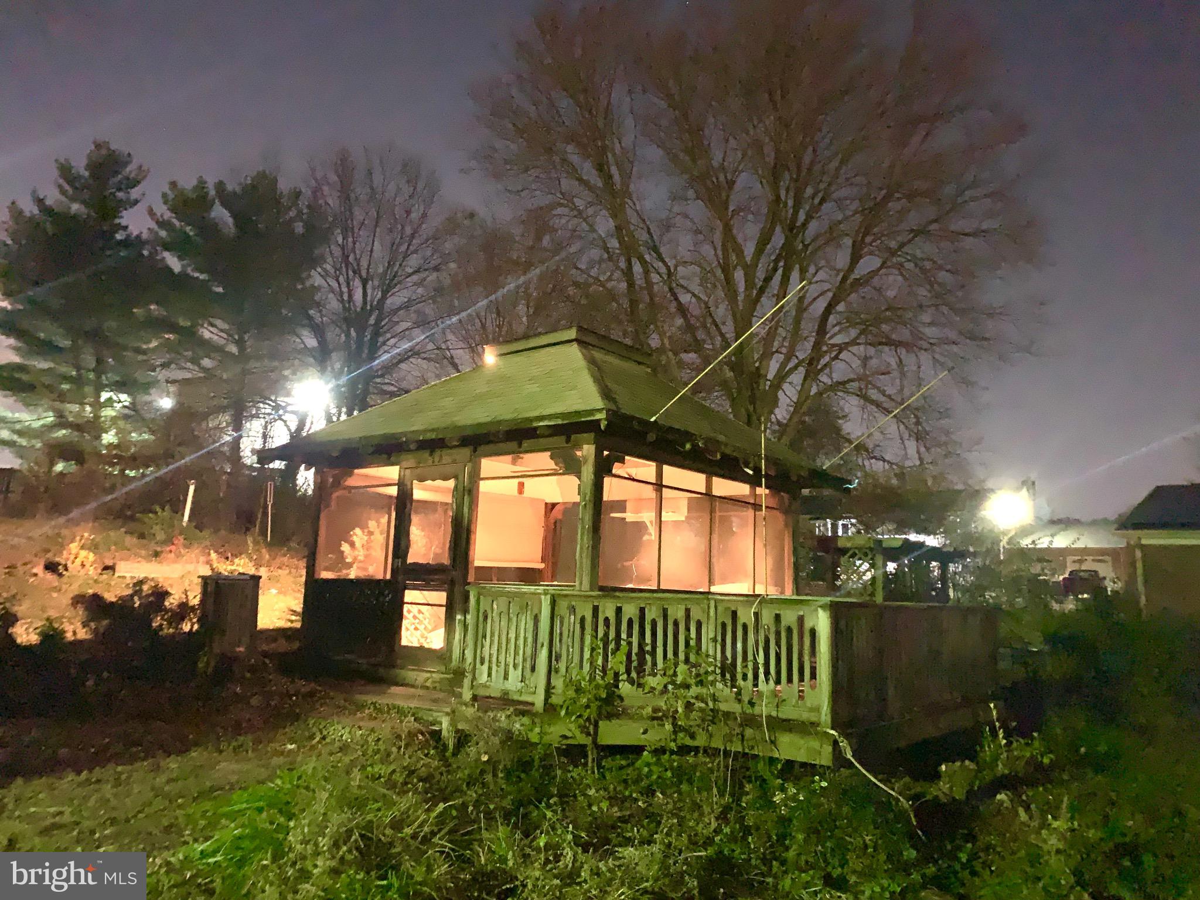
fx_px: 901
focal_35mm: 26
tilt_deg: +9.1
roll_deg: -1.9
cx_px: 600
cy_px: 450
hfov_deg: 67.3
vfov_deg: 53.1
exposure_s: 1/4
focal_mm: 4.25
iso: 2000
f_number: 1.8
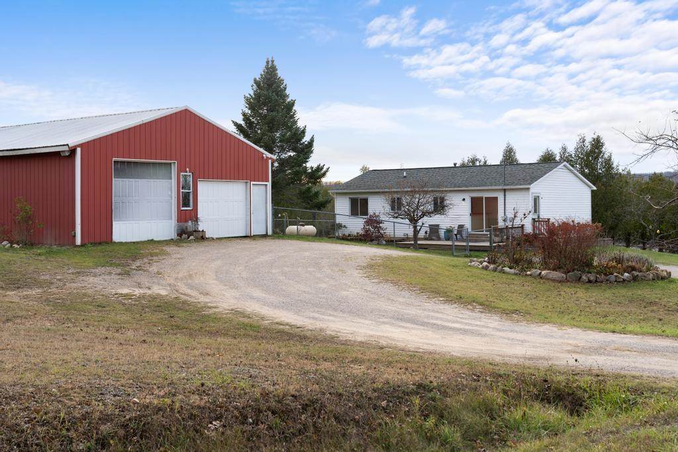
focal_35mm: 41
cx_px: 339
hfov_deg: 47.4
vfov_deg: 32.6
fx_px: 772
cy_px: 226
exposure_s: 1/100
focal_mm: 41
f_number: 4
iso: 100
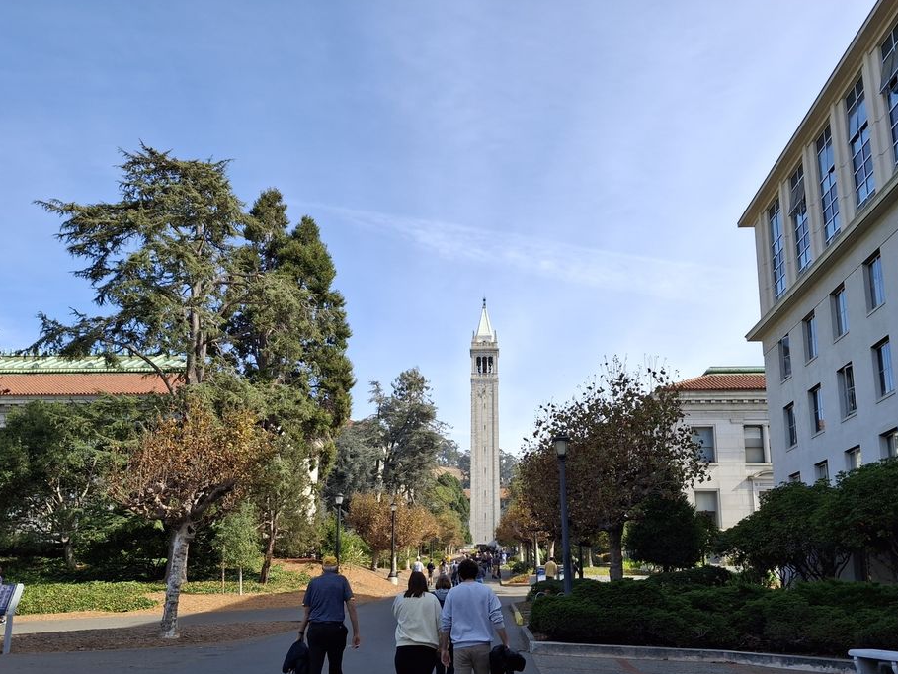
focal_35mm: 33
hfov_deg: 55.3
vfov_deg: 42.8
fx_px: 856
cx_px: 478
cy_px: 401
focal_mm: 4.69
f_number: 1.8
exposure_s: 1/767
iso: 25
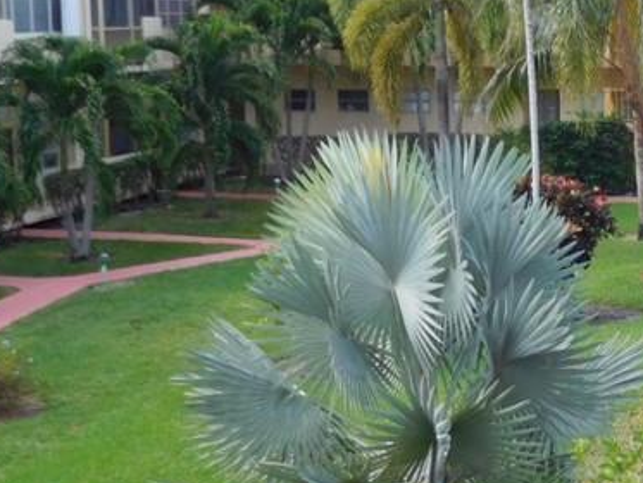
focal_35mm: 96
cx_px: 750
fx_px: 1784
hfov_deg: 19.4
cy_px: 342
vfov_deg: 15.4
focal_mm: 6.2
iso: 125
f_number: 3.8
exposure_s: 1/320
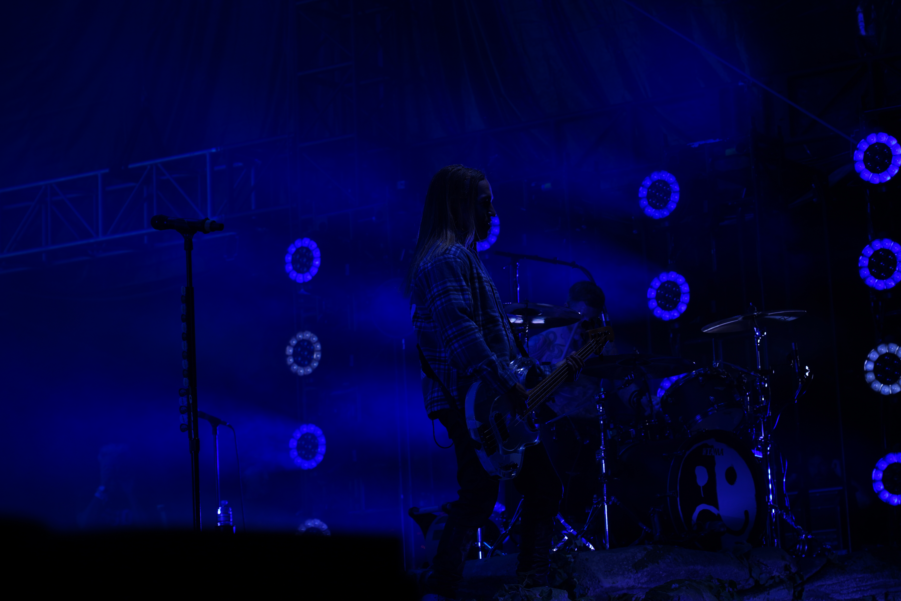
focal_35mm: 105
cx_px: 450
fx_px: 2628
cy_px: 300
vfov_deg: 13.0
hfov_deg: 19.5
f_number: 5.6
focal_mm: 105
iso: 100
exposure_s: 1/250
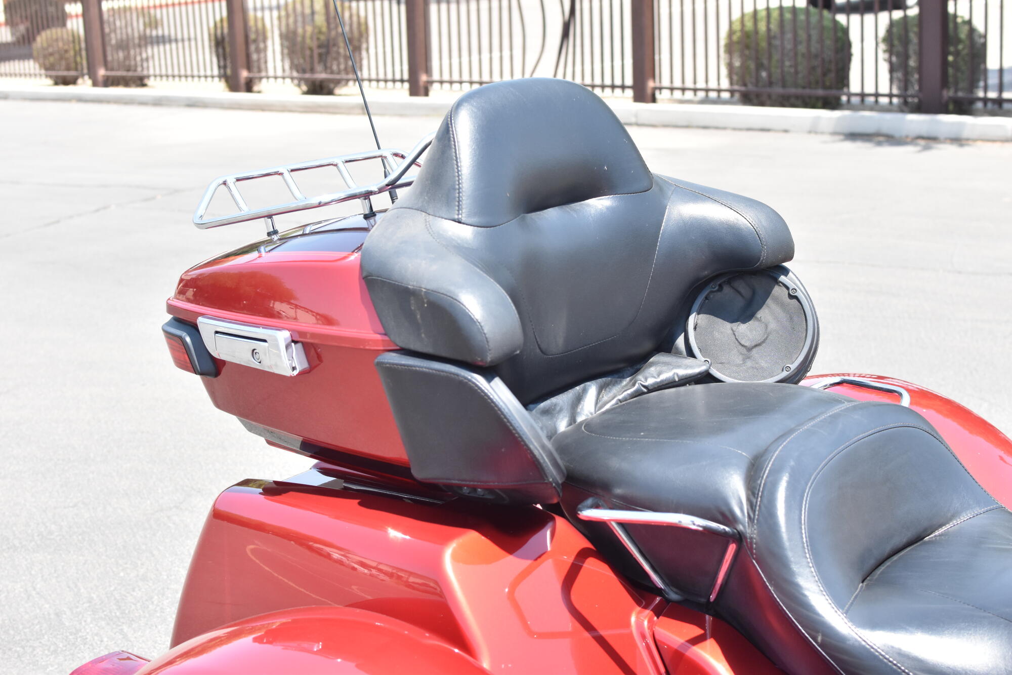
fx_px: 1476
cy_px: 338
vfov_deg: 25.7
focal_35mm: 52
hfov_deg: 37.9
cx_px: 506
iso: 800
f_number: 4.5
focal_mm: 35
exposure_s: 1/1600
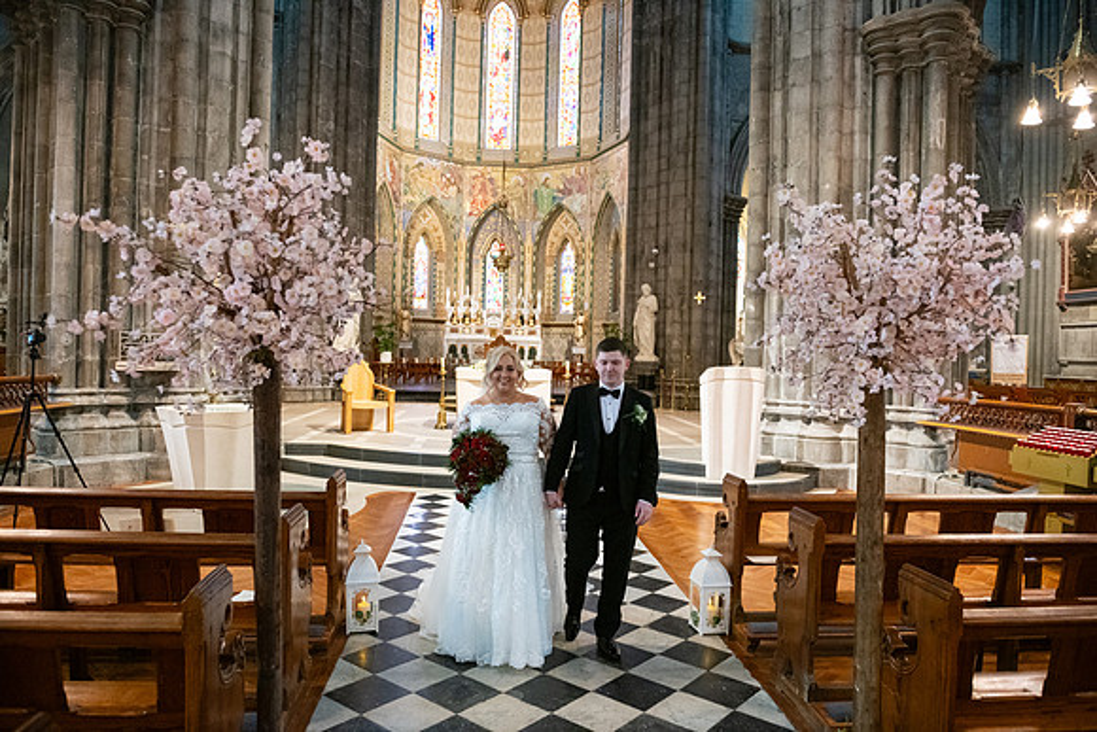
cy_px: 366
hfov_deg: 73.7
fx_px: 731
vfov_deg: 53.2
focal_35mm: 24
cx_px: 548
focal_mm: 24
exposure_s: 1/160
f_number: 3.5
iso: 1250
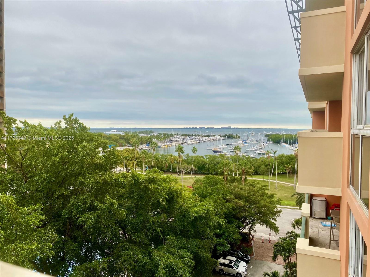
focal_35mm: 26
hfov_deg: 67.3
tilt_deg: -2.6
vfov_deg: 53.1
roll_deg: -1.2
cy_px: 138
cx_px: 185
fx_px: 278
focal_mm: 4.25
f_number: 1.8
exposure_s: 1/331
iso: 32
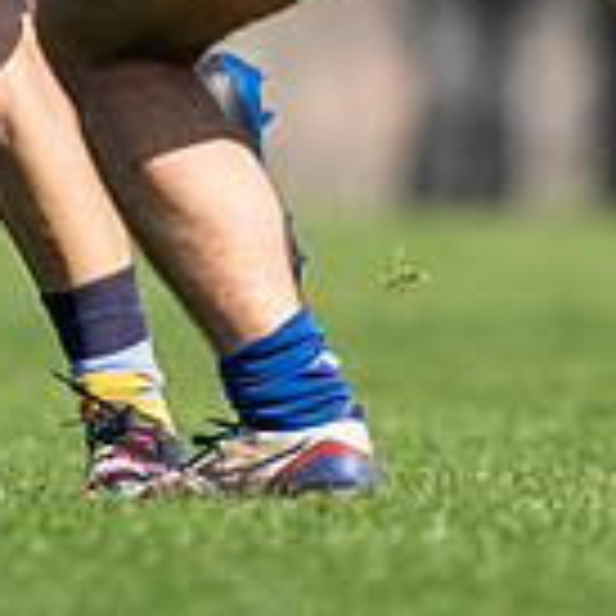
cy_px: -943
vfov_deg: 0.6
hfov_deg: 0.6
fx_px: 63338
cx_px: 66
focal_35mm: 3146
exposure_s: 1/1250
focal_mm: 400
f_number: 2.8
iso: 100
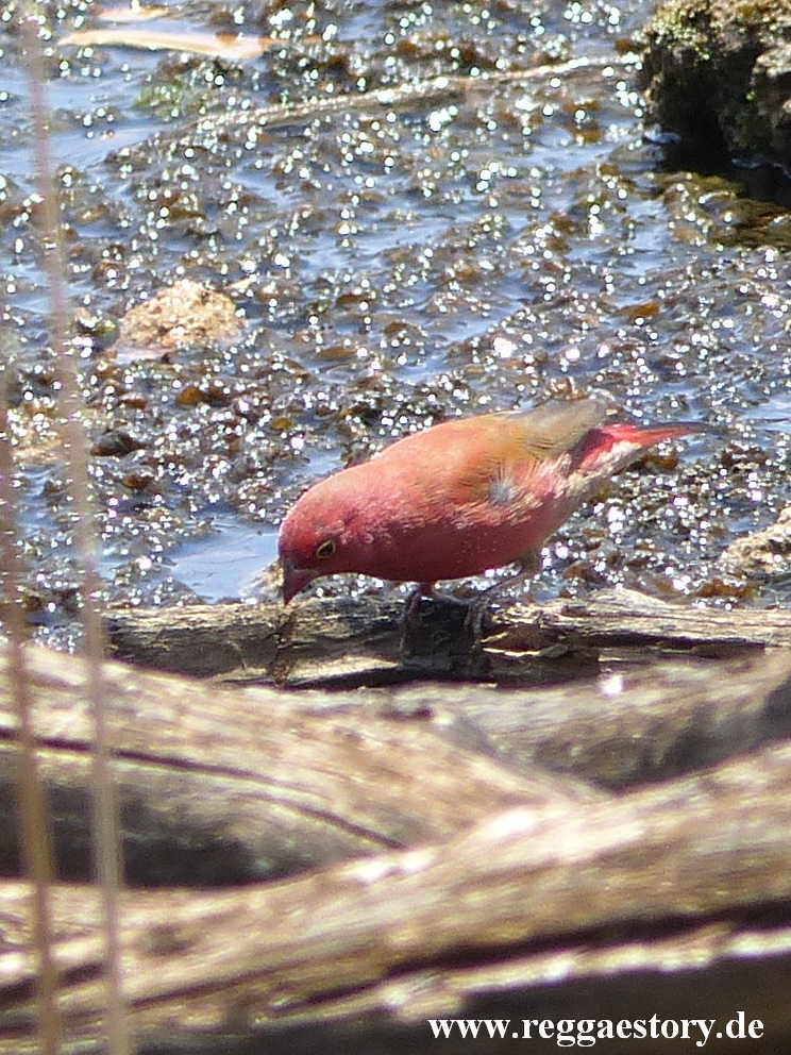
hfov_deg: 2.5
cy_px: 528
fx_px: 18281
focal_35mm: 600
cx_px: 396
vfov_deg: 3.3
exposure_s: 1/320
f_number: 4
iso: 100
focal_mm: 108
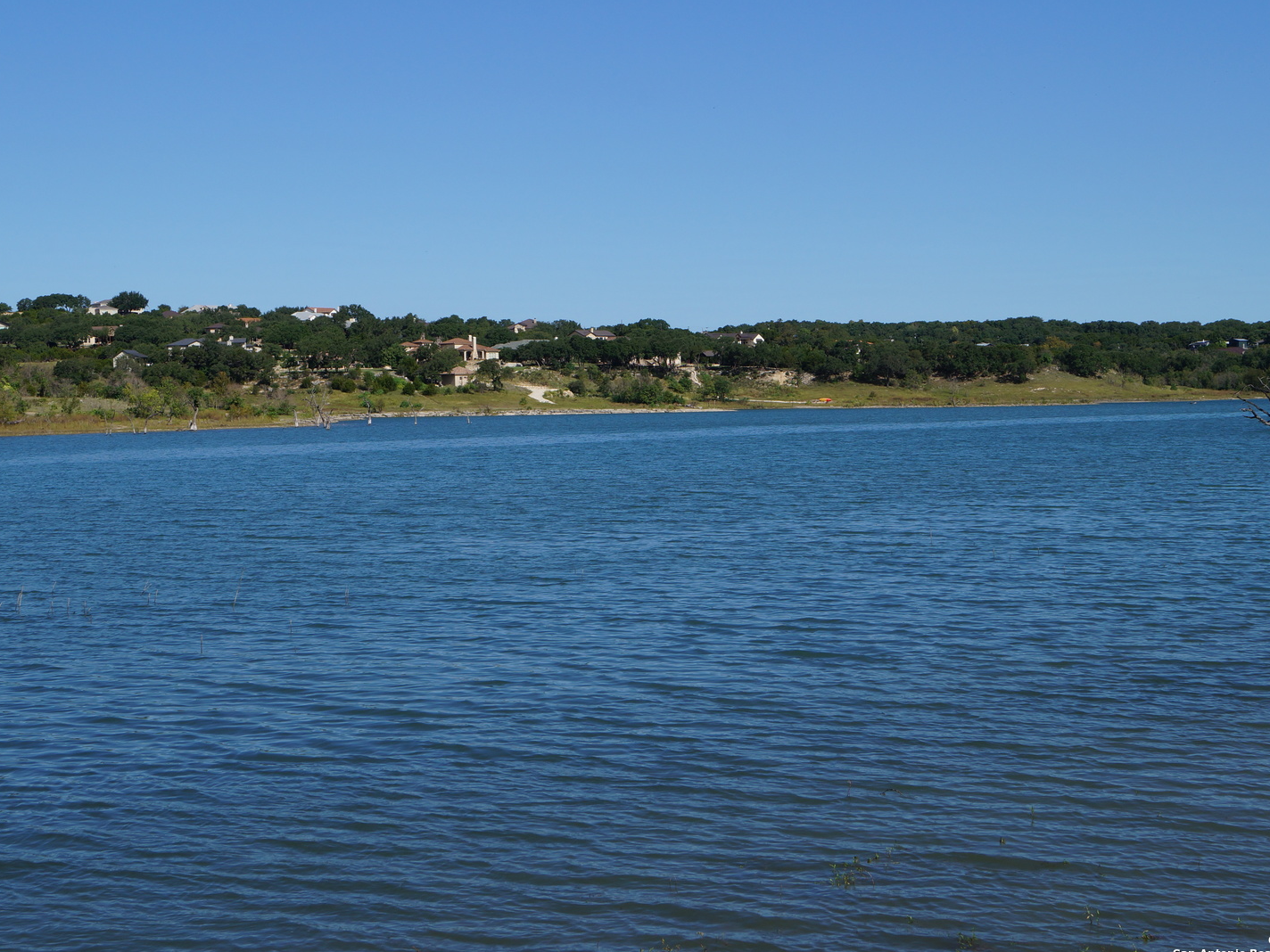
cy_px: 480
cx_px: 640
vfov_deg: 25.4
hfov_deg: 33.5
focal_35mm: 58
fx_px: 2111
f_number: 13
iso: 100
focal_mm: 35
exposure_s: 1/200
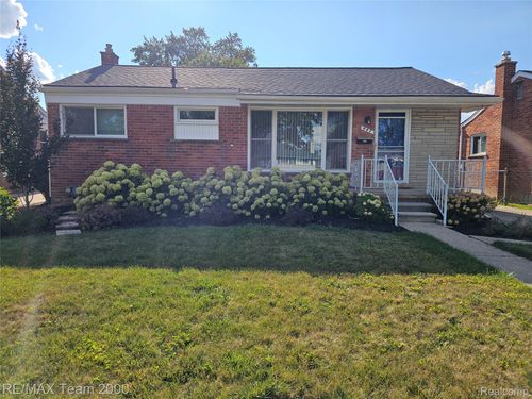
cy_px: 200
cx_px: 266
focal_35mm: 23
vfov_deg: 58.9
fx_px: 353
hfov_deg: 73.9
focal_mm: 6.3
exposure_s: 1/761
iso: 10
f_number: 1.7
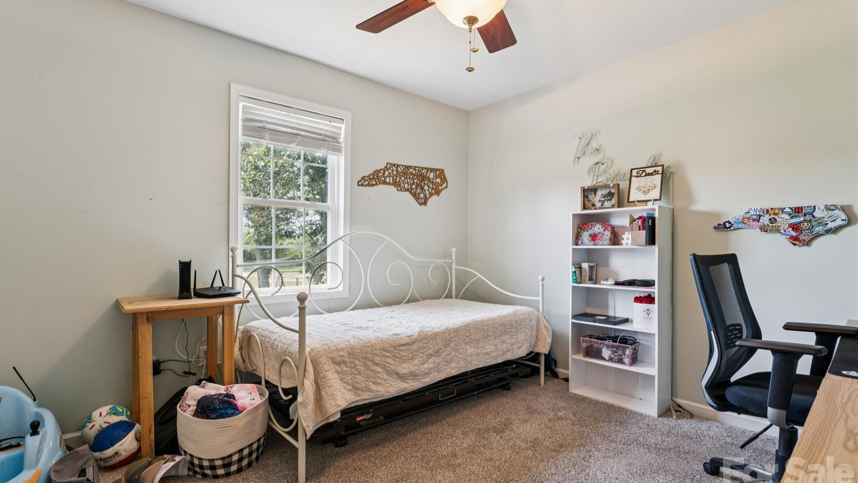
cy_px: 251
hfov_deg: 93.1
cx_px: 423
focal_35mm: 18
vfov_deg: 61.4
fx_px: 406
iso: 200
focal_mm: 16.8
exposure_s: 1/3.33
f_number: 13
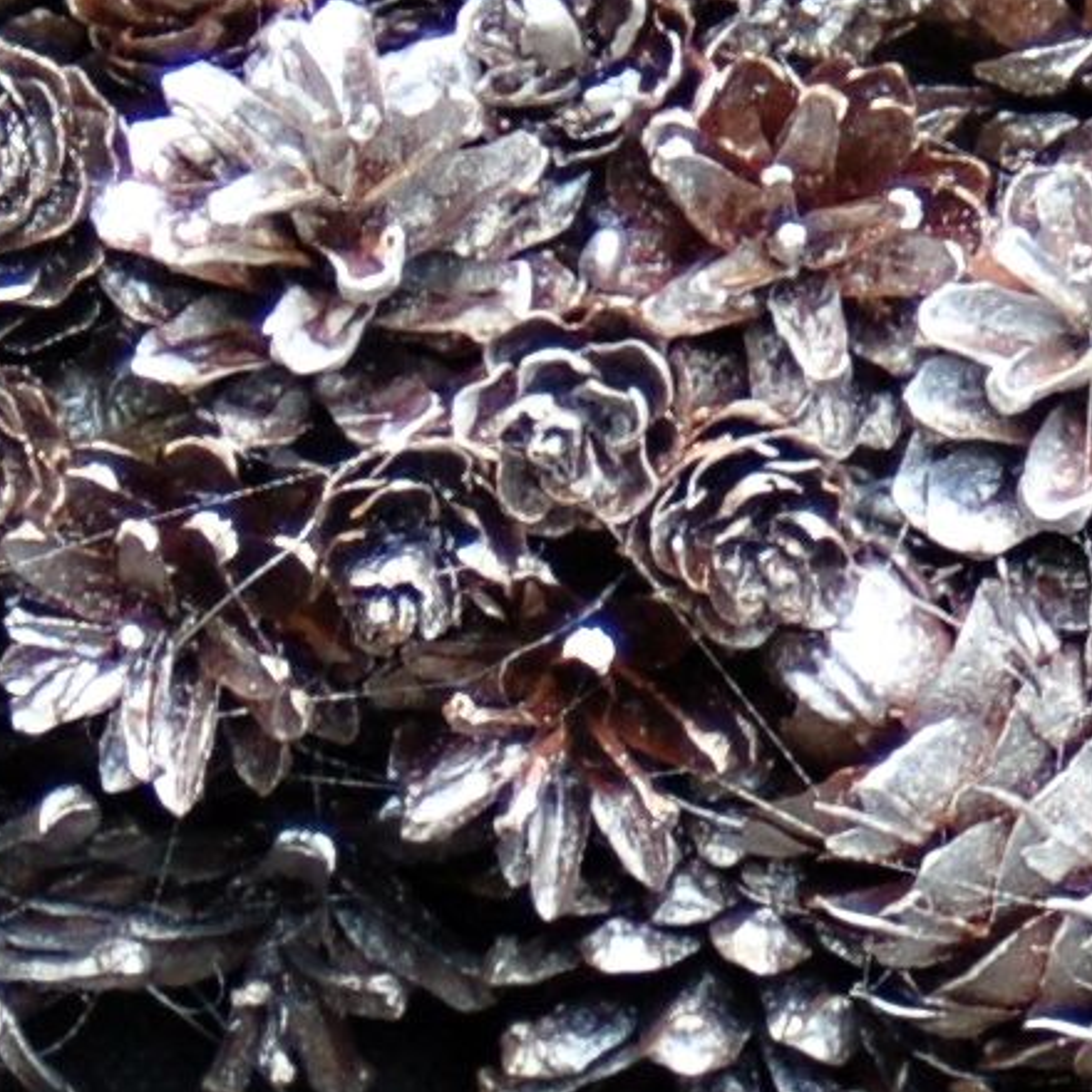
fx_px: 12420
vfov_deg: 5.0
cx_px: 680
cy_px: 1400
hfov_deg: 5.0
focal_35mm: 348
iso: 400
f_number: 4
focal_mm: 40
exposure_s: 1/160
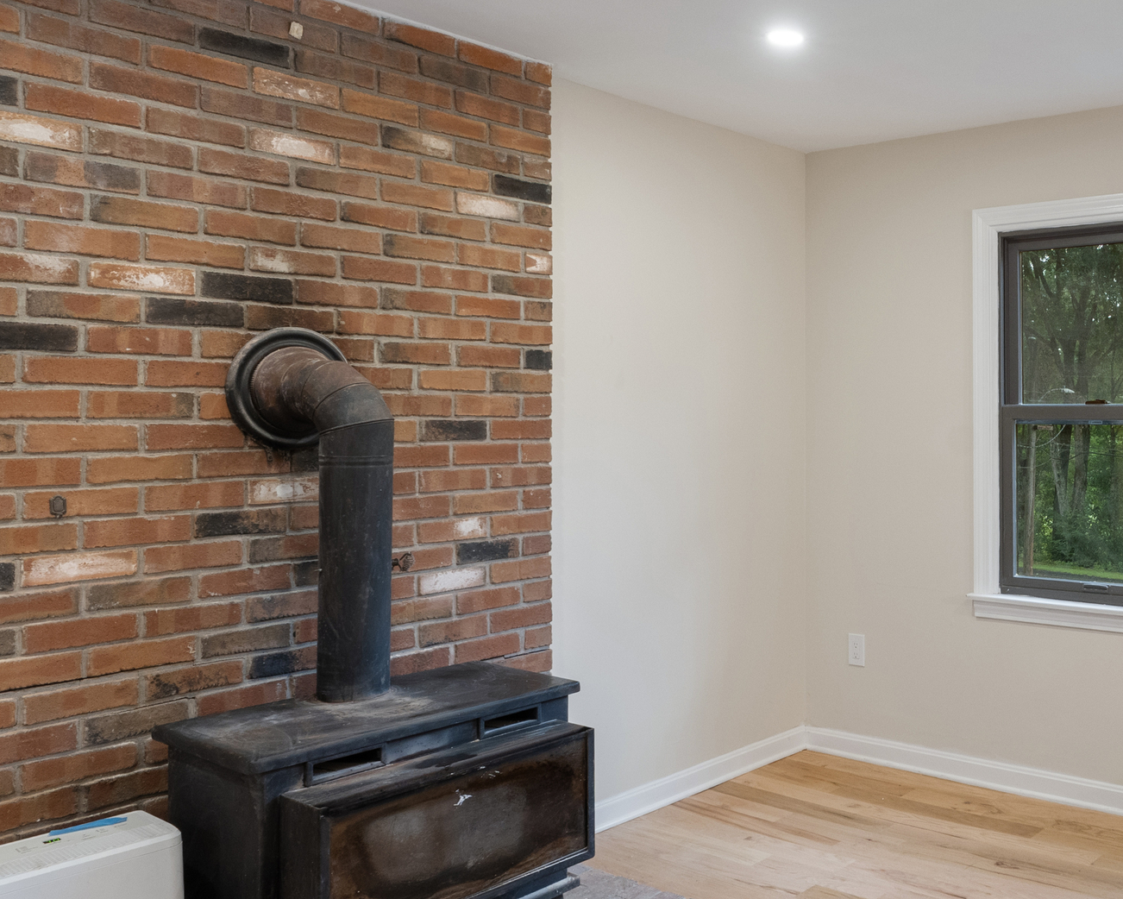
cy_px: 448
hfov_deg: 50.2
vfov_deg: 45.4
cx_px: 967
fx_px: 1075
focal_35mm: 32
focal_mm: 14.6
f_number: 8
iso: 800
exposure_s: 1/13
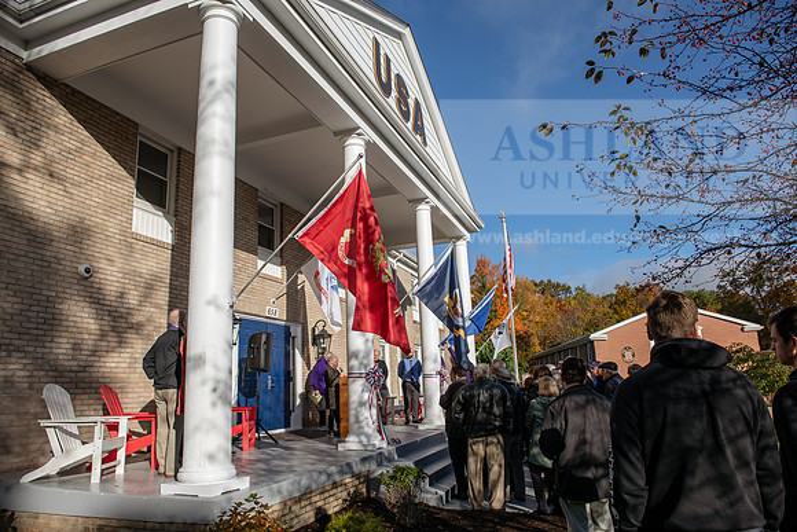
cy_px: 266
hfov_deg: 69.4
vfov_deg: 49.6
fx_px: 576
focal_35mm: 26
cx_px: 398
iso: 100
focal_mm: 26
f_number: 5
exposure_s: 1/1000
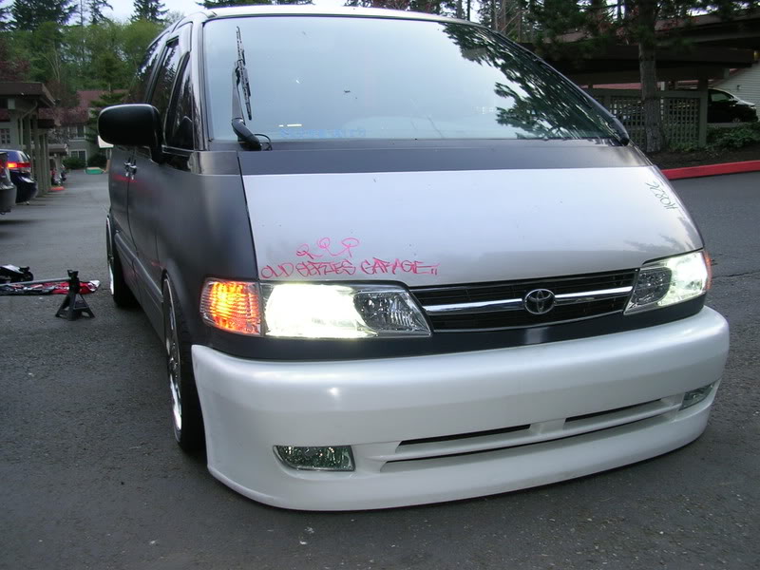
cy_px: 285
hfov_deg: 49.0
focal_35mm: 38
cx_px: 380
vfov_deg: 37.7
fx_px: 834
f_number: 2.8
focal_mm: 5.8
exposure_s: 1/30
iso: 50
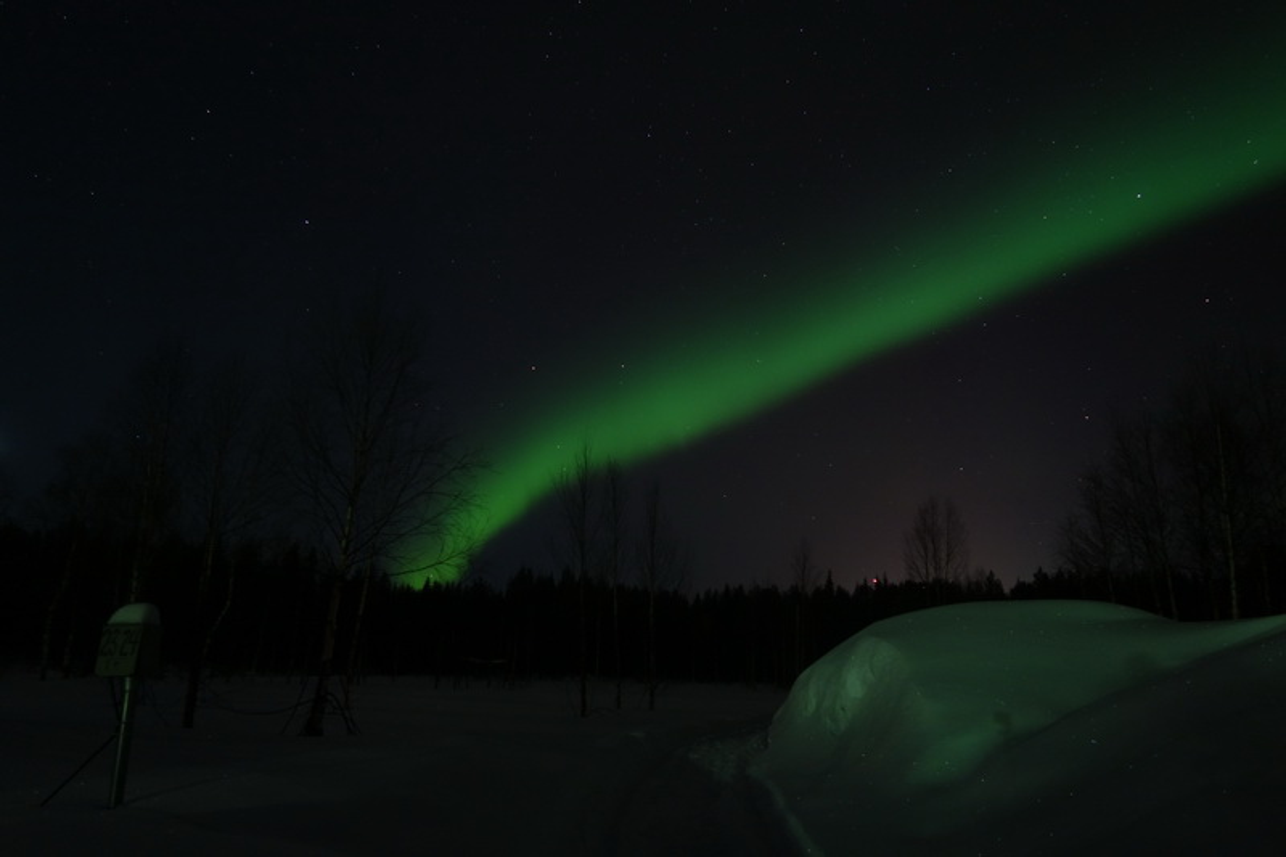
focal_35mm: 28
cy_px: 428
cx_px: 643
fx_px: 1000
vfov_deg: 46.4
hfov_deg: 65.5
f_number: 2.8
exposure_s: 13
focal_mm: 10.4
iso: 400
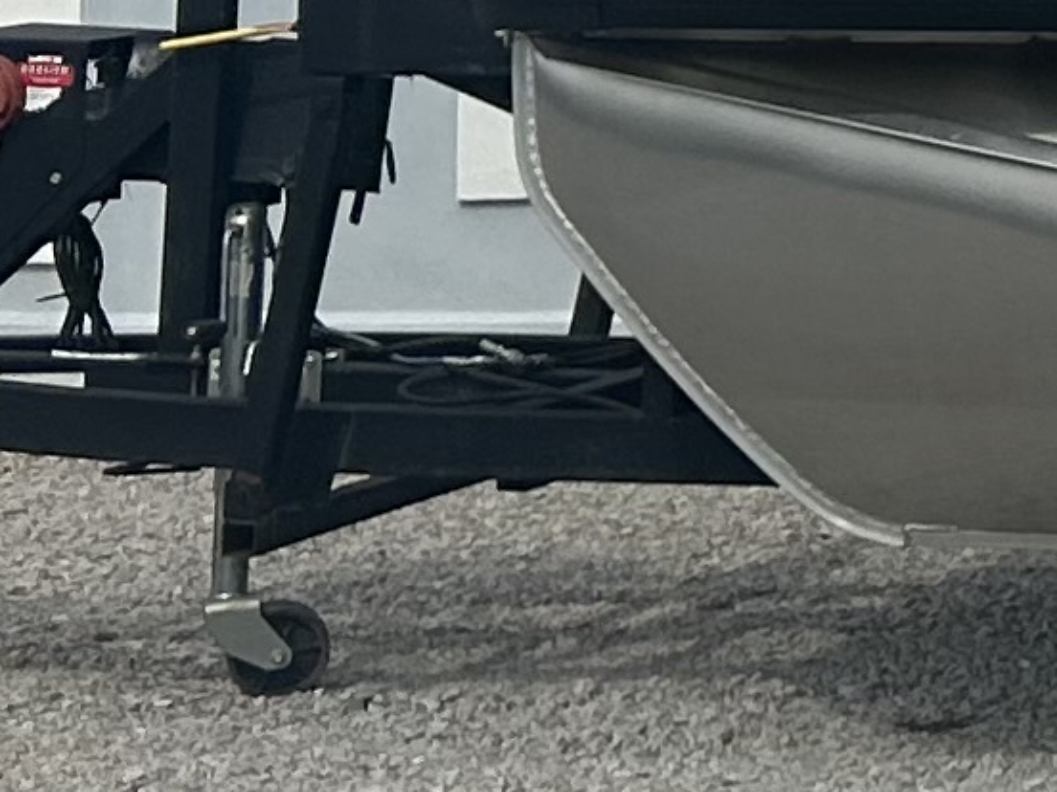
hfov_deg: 8.8
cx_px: 3052
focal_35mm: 190
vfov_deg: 7.6
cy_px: -578
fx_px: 5802
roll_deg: +0.1
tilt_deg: +2.9
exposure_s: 1/5882
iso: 50
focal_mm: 5.7
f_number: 1.5
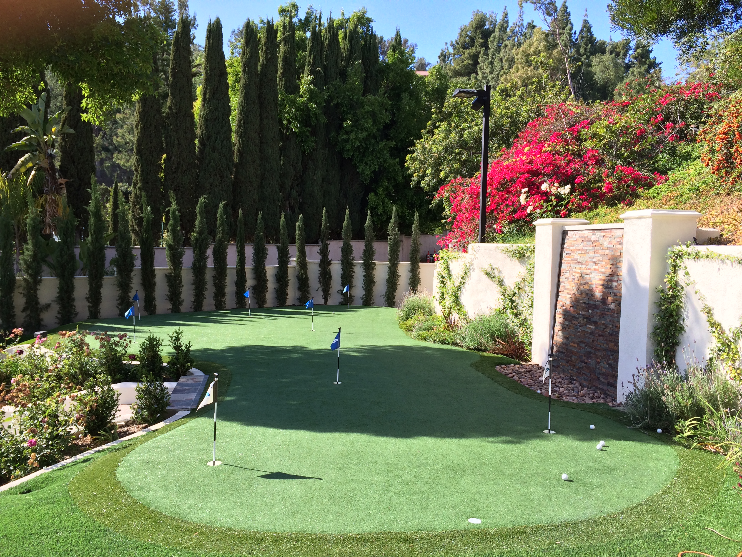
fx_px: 643
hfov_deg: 60.0
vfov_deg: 46.8
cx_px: 371
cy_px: 278
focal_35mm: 30
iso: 32
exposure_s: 1/774
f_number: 2.2
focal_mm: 4.12
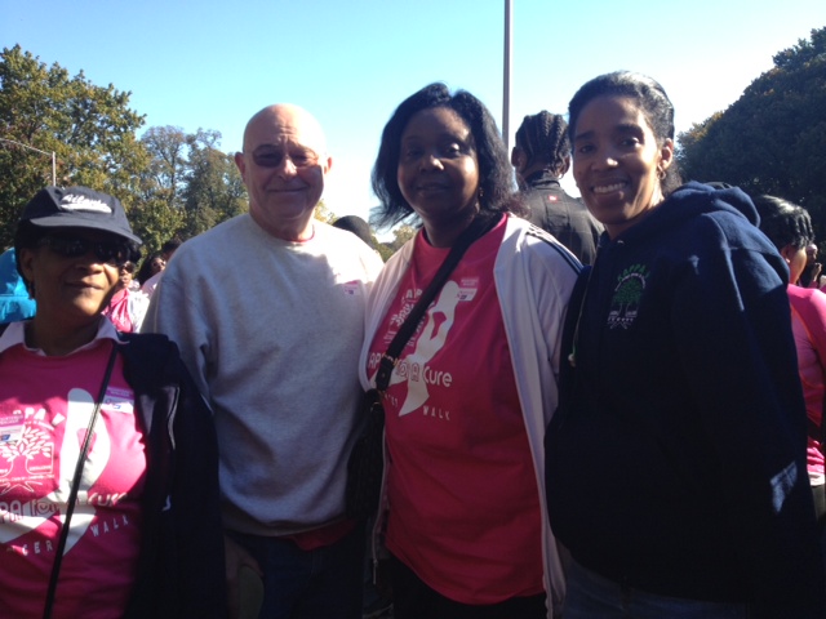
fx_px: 835
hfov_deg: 52.6
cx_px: 413
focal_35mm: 35
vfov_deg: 40.7
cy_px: 310
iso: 50
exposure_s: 1/557
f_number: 2.4
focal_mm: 4.28
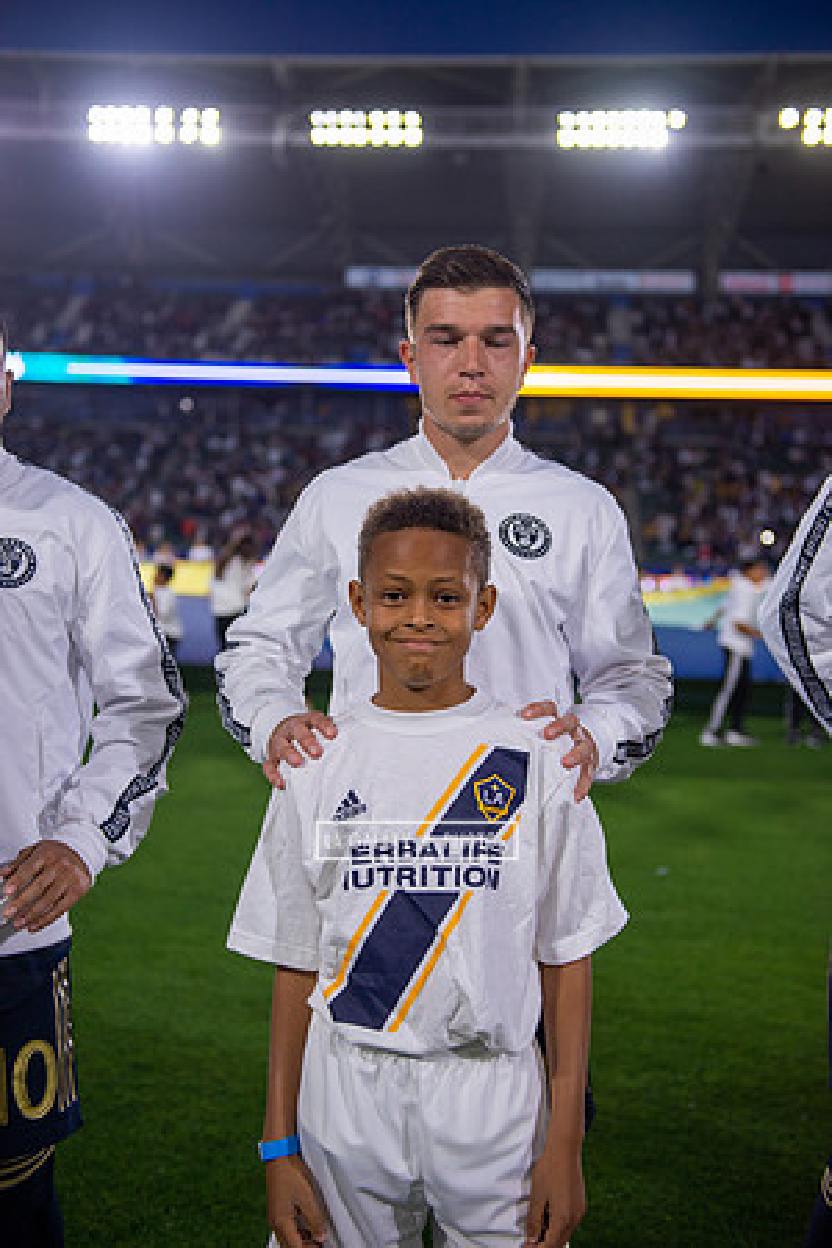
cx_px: 416
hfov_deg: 30.5
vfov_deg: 44.5
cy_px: 624
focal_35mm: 44
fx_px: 1525
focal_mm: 44
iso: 640
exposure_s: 1/1600
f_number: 2.8
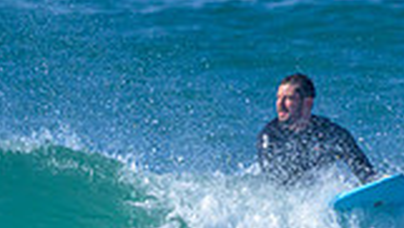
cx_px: -23
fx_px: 45227
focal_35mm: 4217
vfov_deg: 0.3
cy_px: 460
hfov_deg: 0.5
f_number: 9
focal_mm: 1120
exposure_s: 1/6400
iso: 2000
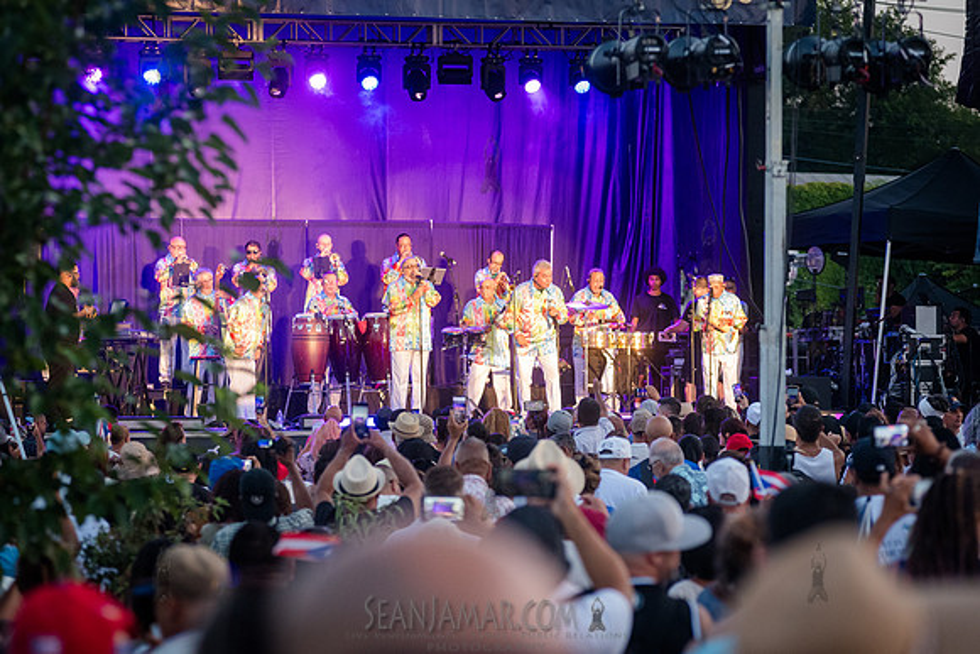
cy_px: 327
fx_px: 3403
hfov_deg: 16.4
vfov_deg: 11.0
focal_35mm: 125
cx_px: 490
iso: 4000
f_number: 4
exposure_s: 1/500
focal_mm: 125
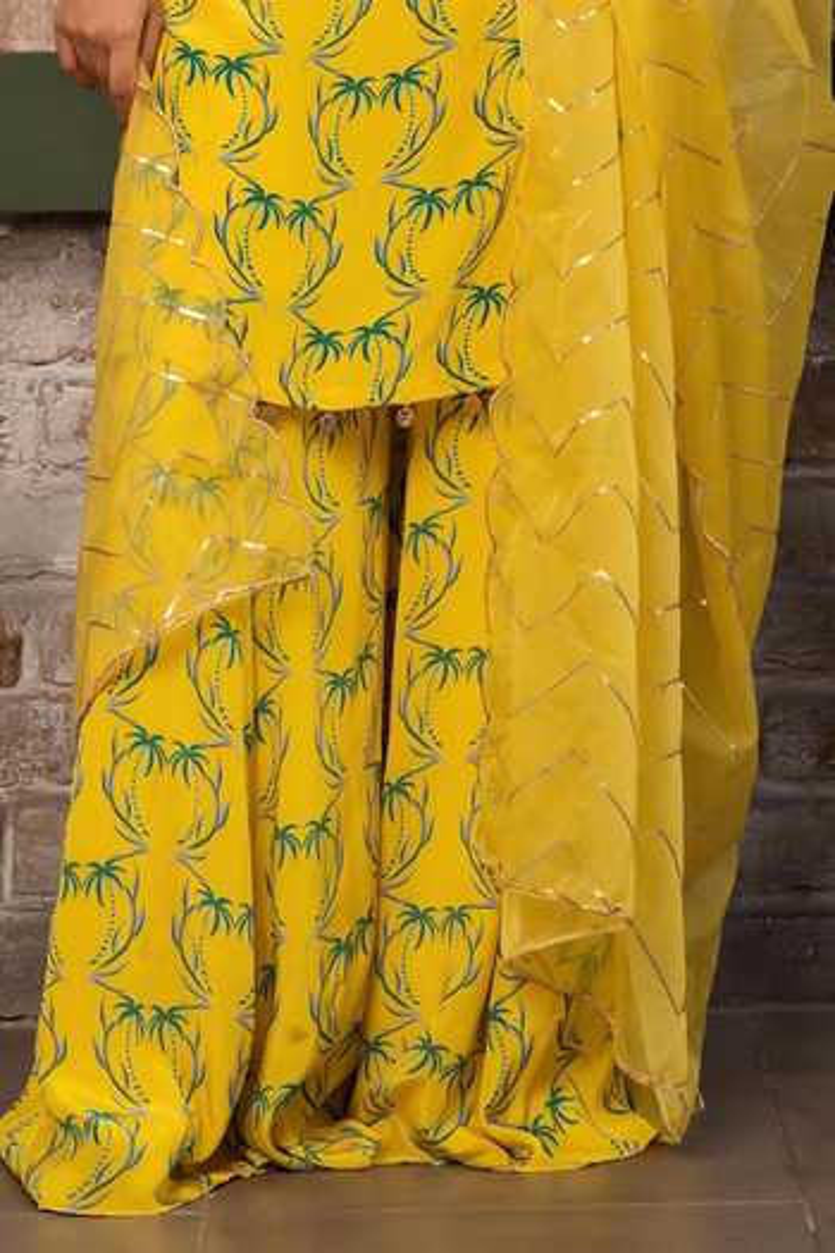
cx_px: 418
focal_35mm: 70
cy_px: 626
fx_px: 2435
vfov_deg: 28.8
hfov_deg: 19.5
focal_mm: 70
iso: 320
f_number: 5.6
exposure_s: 1/160
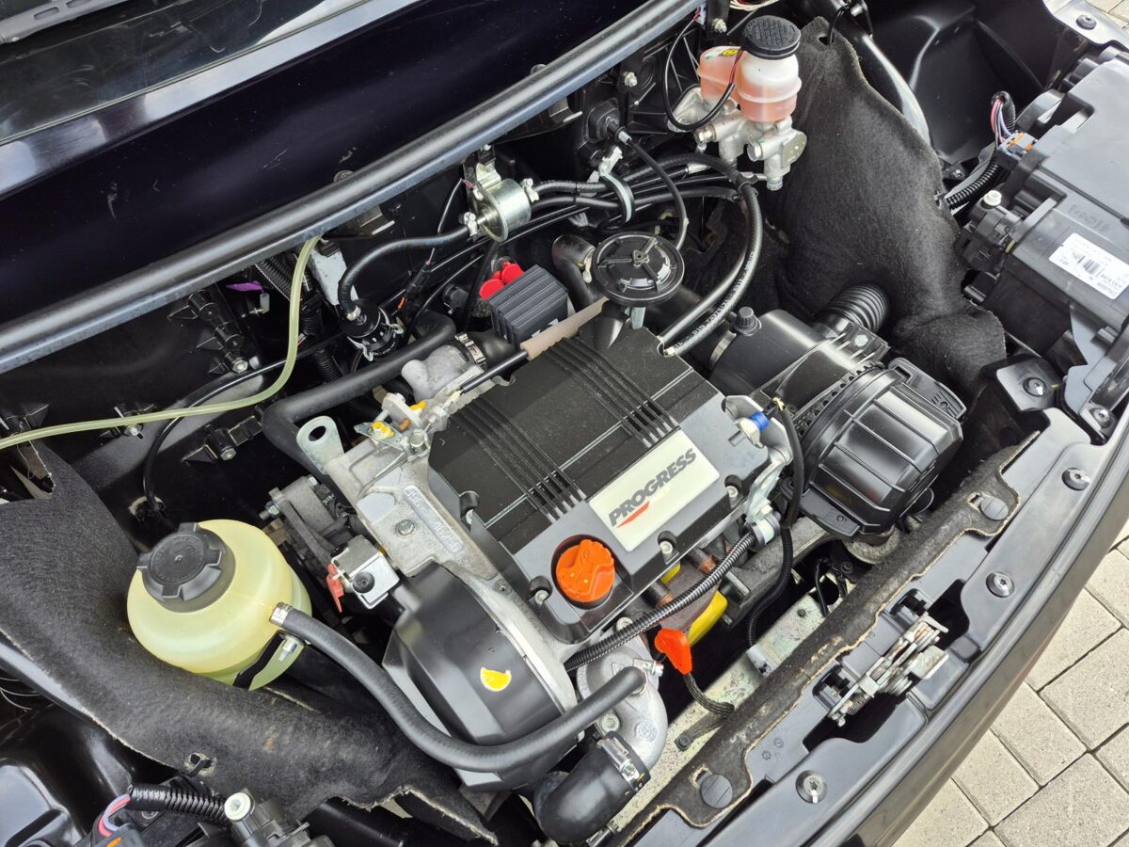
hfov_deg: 73.9
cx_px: 564
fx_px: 750
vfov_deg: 58.9
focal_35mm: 23
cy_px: 424
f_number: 1.8
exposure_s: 1/180
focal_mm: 5.4
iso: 32
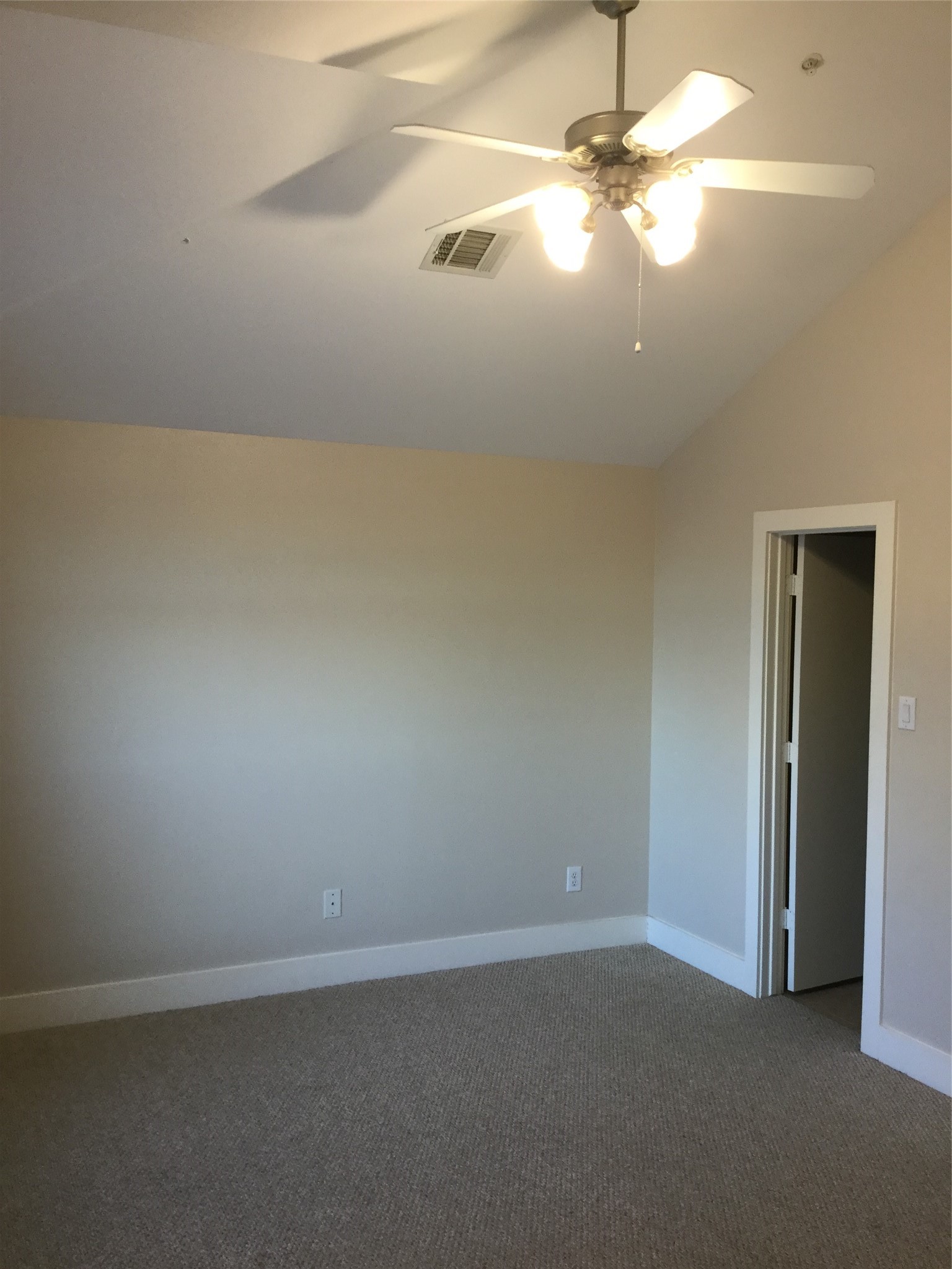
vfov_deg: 58.4
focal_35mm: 31
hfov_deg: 45.4
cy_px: 634
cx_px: 476
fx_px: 1137
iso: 64
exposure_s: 1/30
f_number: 2.4
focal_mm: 3.3
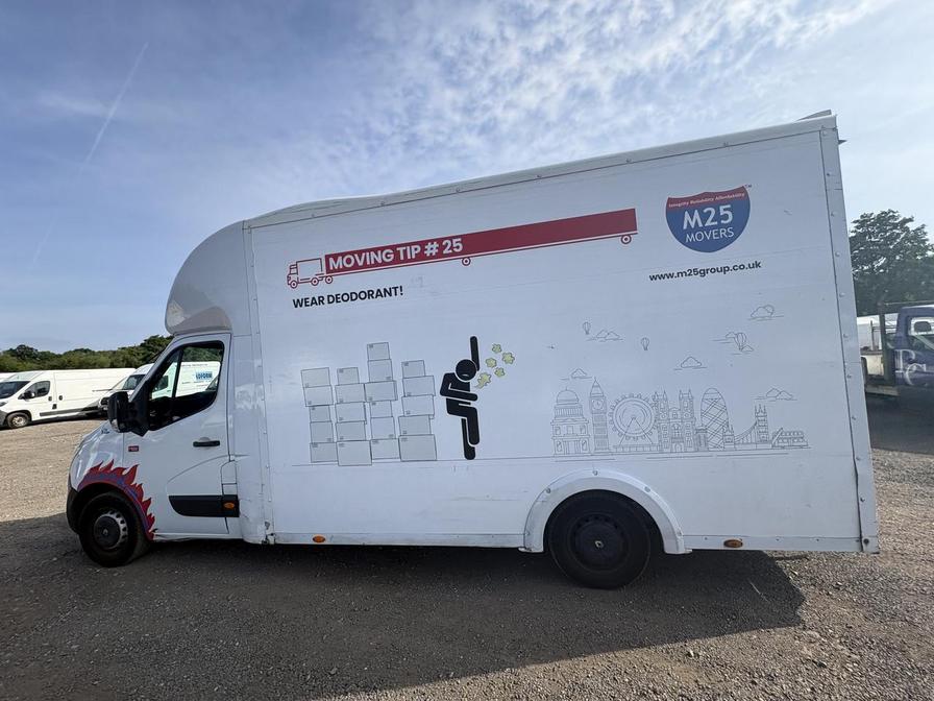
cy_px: 350
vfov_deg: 85.7
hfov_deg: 102.1
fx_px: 378
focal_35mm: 14
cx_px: 467
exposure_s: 1/1346
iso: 40
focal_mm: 2.22
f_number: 2.2
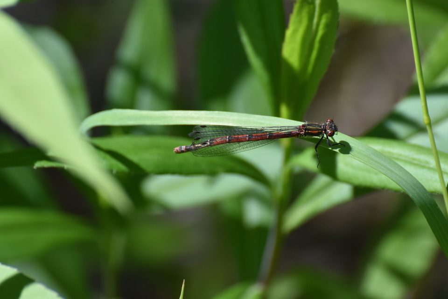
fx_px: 5600
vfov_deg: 3.1
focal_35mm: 450
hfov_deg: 4.6
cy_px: 150
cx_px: 224
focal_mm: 300
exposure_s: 1/1000
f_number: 8
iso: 800
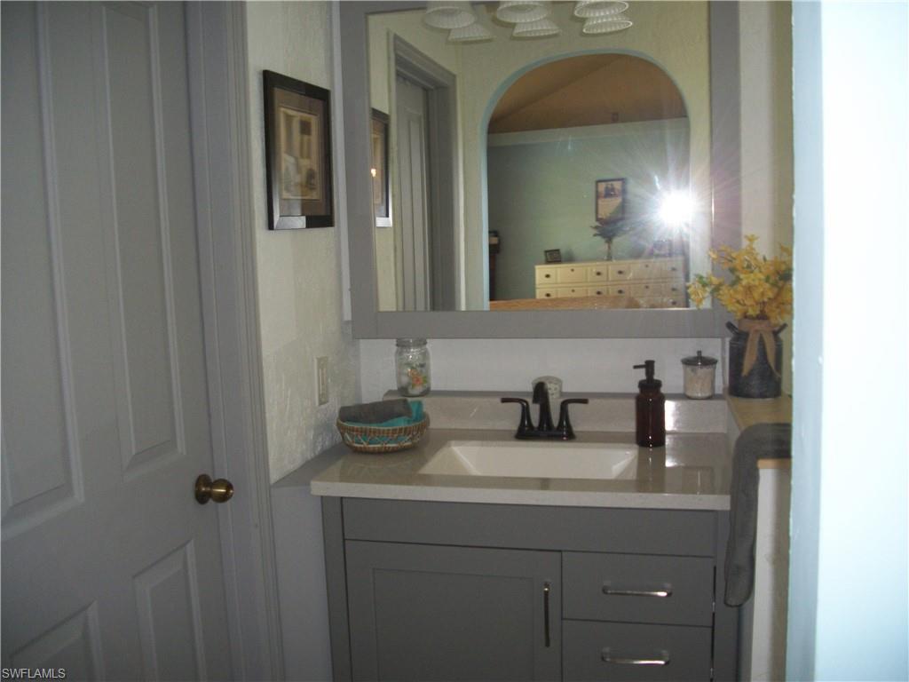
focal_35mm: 32
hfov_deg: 56.8
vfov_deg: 44.2
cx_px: 454
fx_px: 840
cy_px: 341
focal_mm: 5.7
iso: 160
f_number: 2.9
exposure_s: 1/30
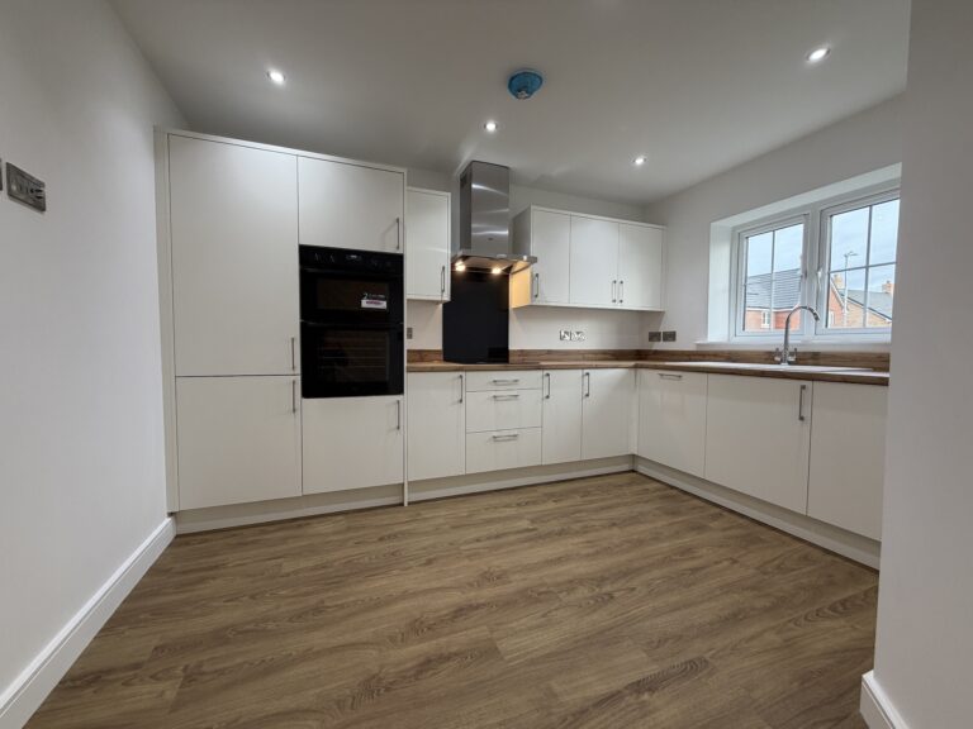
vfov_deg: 85.7
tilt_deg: -3.2
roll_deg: -0.6
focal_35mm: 14
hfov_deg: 102.1
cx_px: 486
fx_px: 394
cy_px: 364
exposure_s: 1/100
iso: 160
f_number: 2.2
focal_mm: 2.22
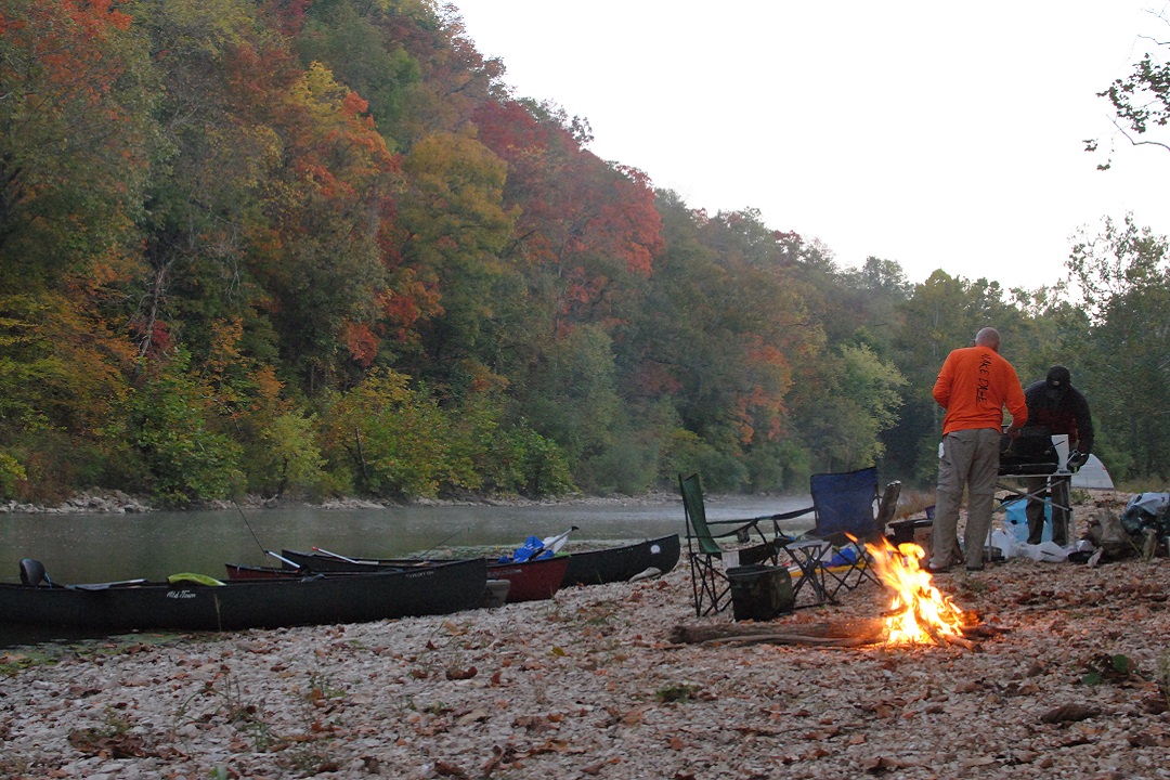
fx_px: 1706
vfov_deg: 25.8
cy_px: 390
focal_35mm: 52
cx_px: 585
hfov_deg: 37.9
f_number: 5
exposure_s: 1/30
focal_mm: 35
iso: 1600
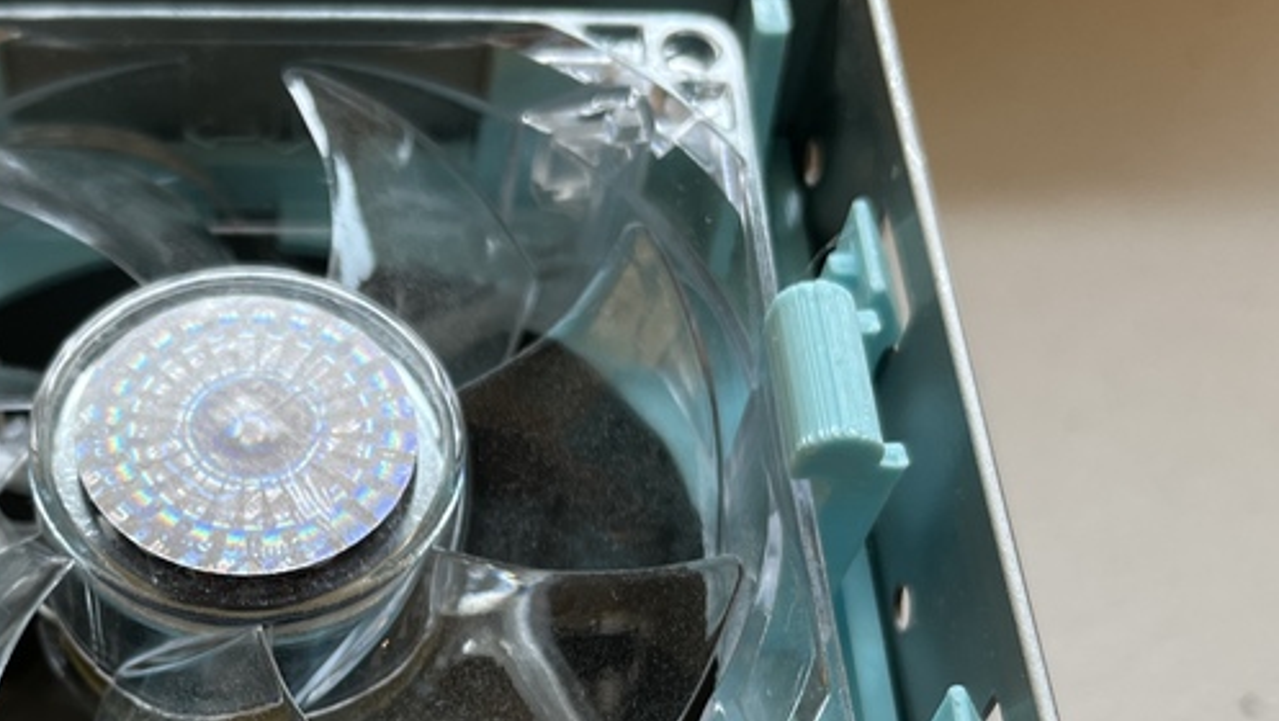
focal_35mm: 57
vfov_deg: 20.6
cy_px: 662
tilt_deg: -61.4
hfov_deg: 35.7
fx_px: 1934
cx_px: 306
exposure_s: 1/60
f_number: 1.6
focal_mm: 5.1
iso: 80
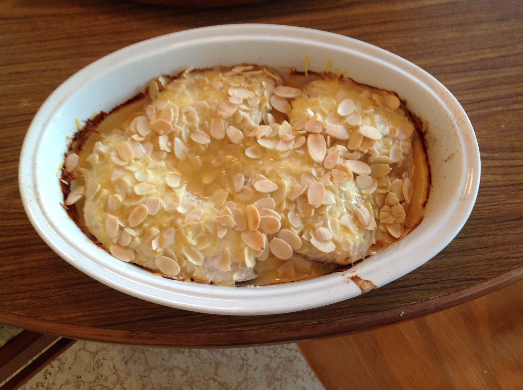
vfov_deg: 40.6
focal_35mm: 35
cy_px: 195
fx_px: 528
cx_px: 262
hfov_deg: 52.7
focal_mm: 4.28
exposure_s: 1/17
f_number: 2.4
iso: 125
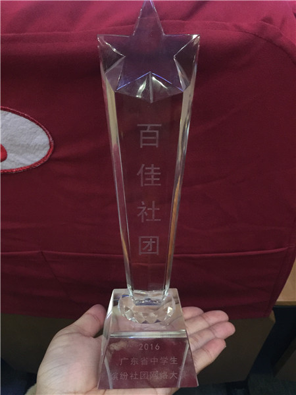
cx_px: 148
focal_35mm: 29
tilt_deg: -33.4
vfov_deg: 61.7
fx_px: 331
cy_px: 198
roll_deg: +2.5
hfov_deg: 48.2
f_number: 2.2
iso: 160
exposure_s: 1/8
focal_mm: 4.15
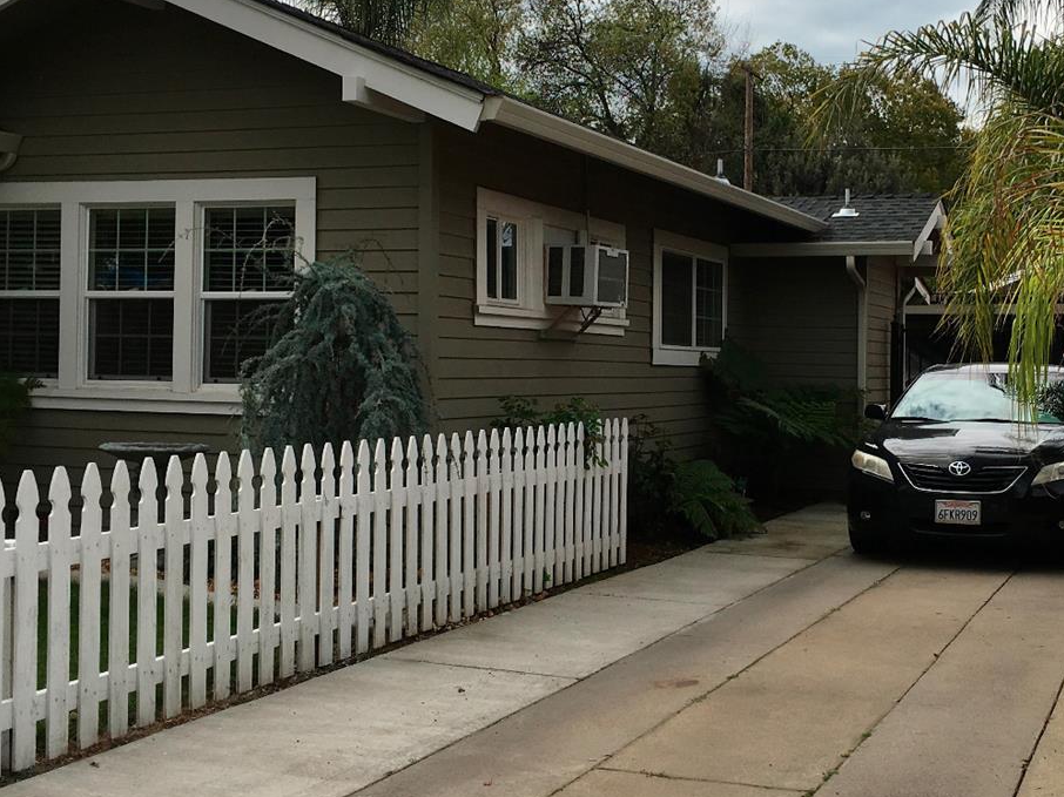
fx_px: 1475
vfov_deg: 30.2
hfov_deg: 39.3
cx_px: 691
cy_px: 364
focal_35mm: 48
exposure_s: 1/1972
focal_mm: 4.15
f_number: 2.2
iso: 25
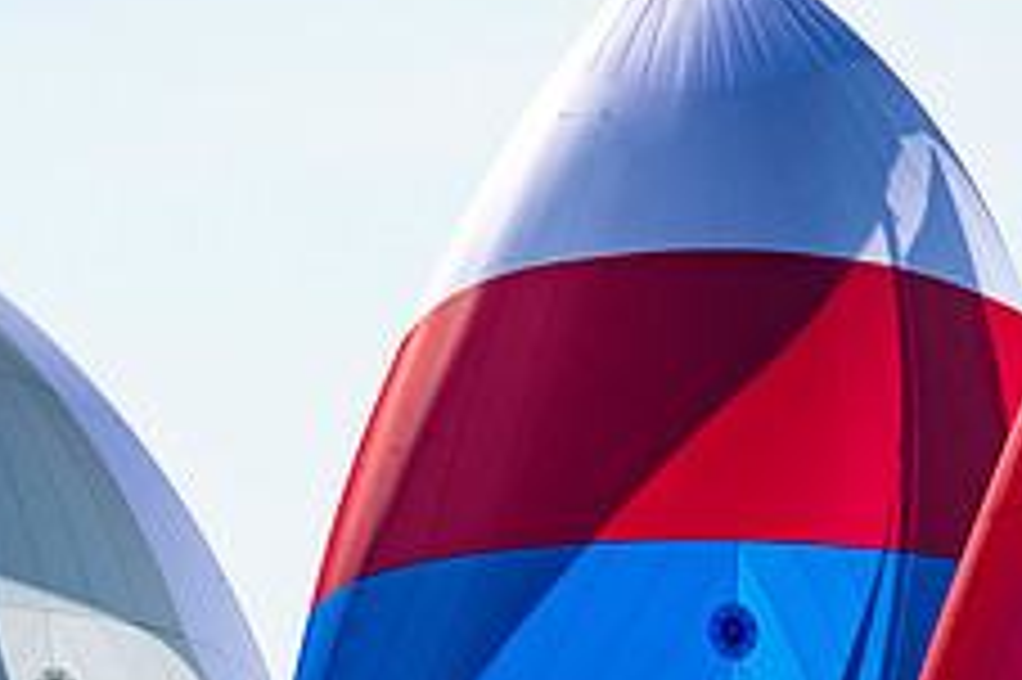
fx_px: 33502
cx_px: 417
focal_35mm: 1181
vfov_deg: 1.2
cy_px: 819
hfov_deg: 1.7
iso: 320
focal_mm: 300
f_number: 5
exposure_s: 1/4000
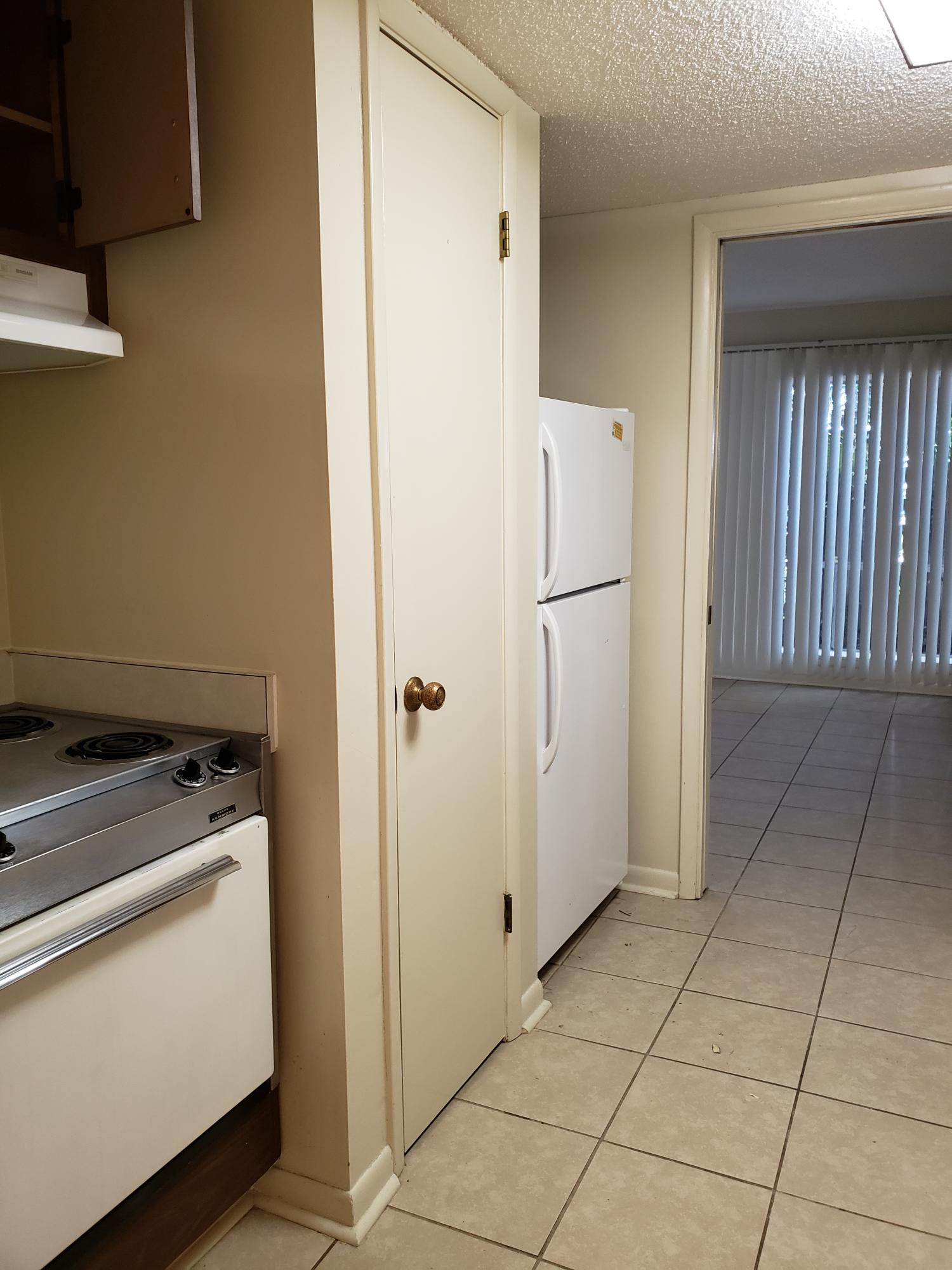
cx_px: 476
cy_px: 635
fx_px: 953
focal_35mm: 26
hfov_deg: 53.1
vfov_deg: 67.3
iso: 250
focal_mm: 4.3
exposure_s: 1/30
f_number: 2.4
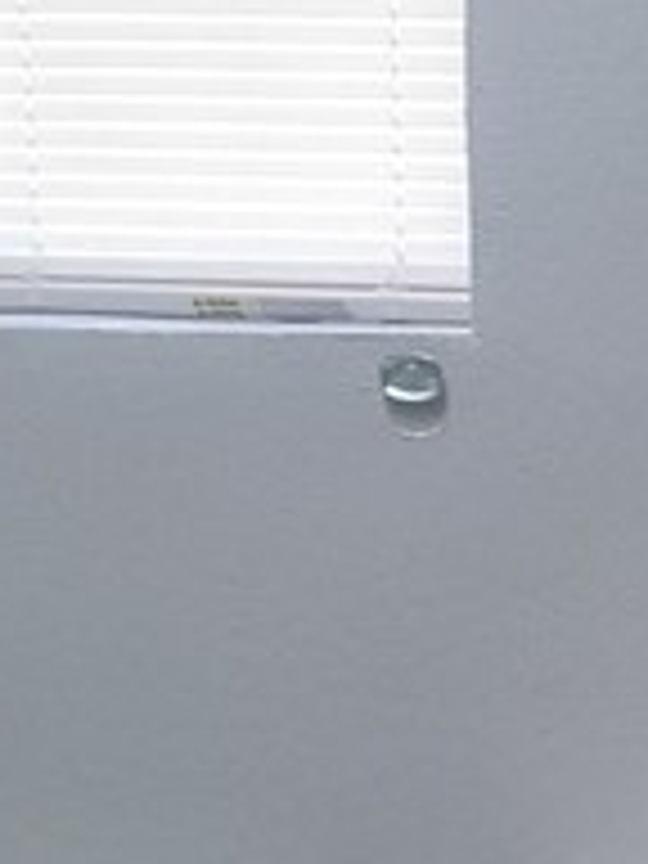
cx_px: 1094
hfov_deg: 11.0
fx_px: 3195
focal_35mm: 128
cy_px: 801
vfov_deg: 15.2
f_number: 1.8
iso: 324
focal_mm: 6.7
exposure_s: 1/60
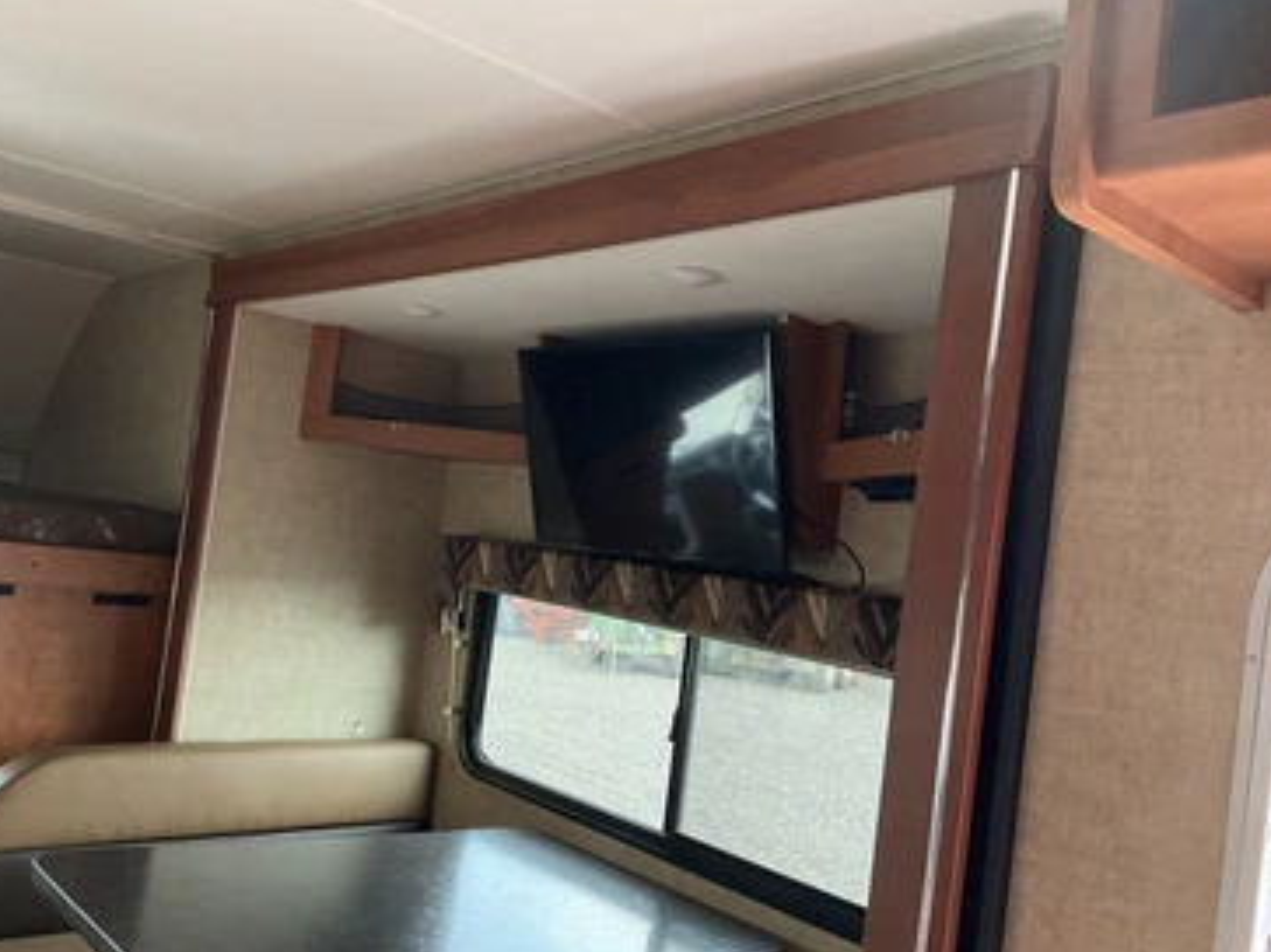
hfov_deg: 56.8
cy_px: 508
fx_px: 1175
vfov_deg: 44.1
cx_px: 620
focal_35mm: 32
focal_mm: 3
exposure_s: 1/60
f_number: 1.8
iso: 125
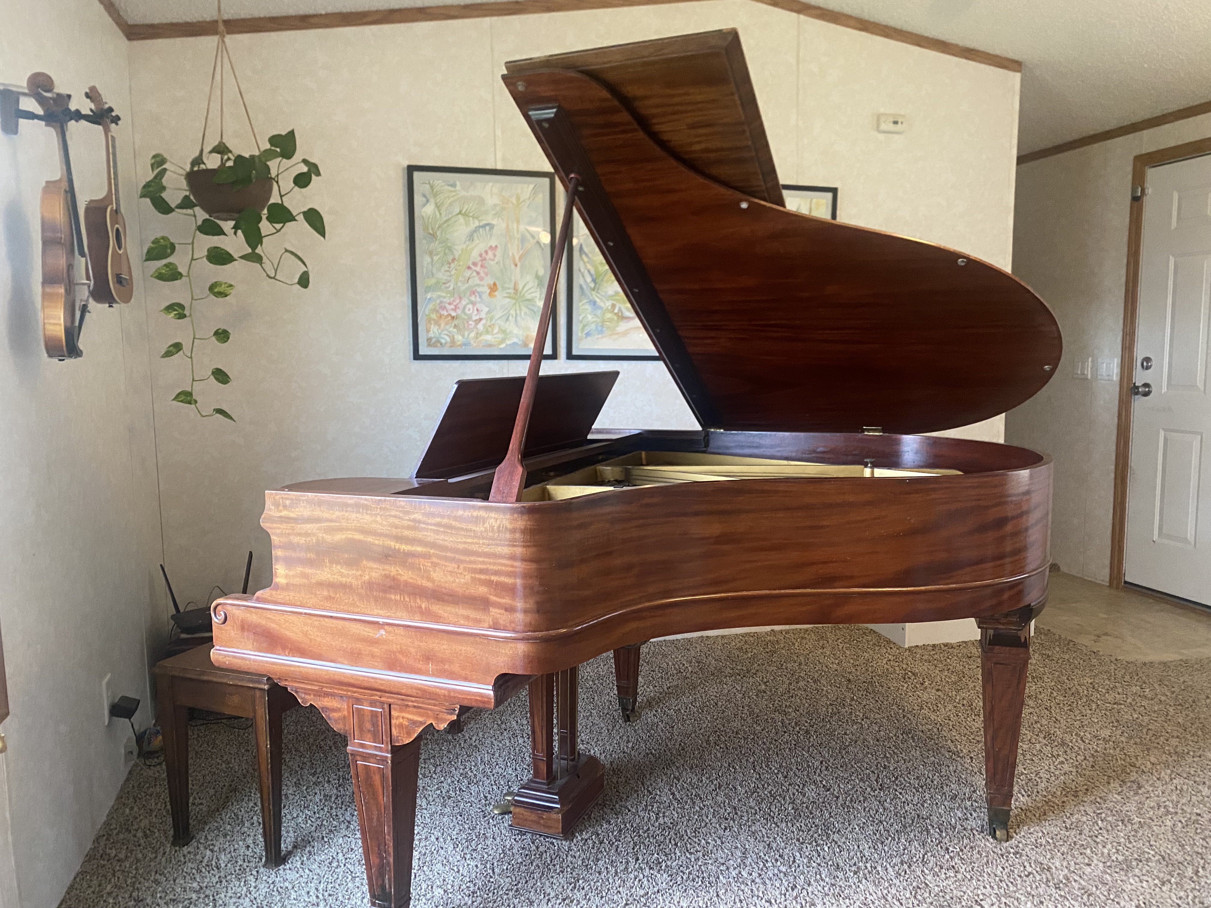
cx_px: 606
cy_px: 454
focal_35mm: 26
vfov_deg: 53.1
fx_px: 910
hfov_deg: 67.3
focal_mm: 4.25
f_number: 1.8
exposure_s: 1/60
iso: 500
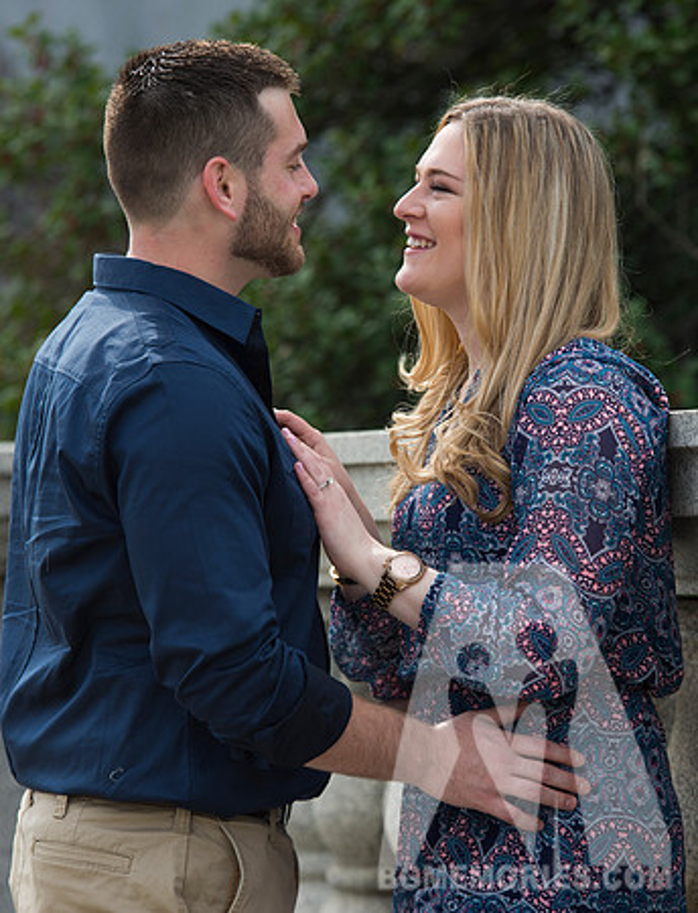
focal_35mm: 267
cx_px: 422
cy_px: 462
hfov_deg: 5.6
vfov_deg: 7.4
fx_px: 7087
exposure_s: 1/400
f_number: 5.6
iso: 160
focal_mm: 175
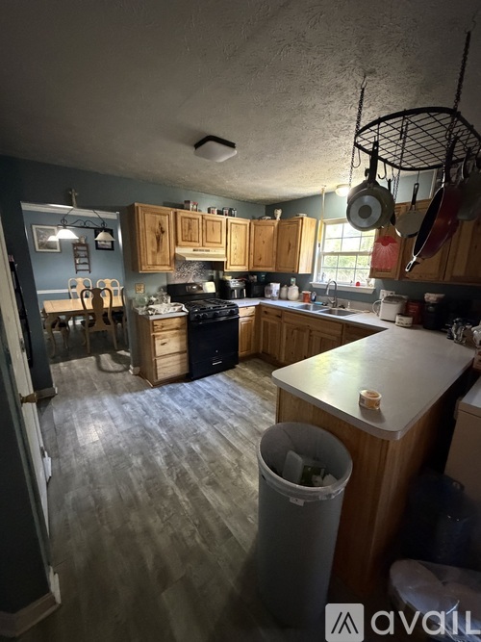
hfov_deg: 85.7
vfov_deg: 102.1
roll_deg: +0.7
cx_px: 240
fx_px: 259
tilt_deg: -12.6
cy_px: 321
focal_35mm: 14
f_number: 2.2
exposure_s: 1/40
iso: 1250
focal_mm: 2.22
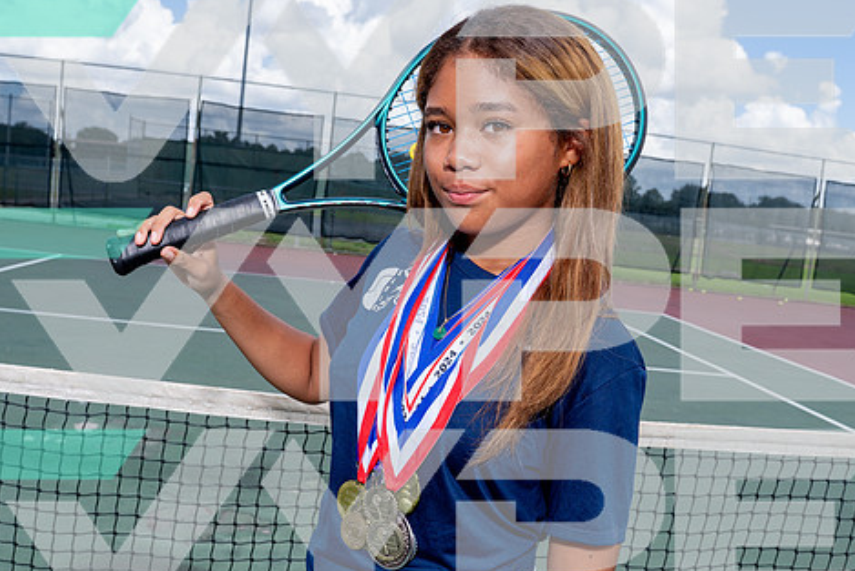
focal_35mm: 37
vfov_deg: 35.9
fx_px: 879
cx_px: 427
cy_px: 306
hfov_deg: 51.9
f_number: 7.1
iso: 100
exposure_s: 1/250
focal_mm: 27
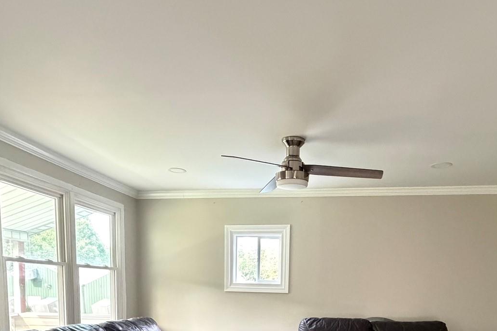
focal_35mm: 29
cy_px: 331
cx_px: 278
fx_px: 400
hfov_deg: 63.4
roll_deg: -0.6
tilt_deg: -6.2
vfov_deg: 39.6
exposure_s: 1/40
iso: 1000
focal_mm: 2.22
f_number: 2.2
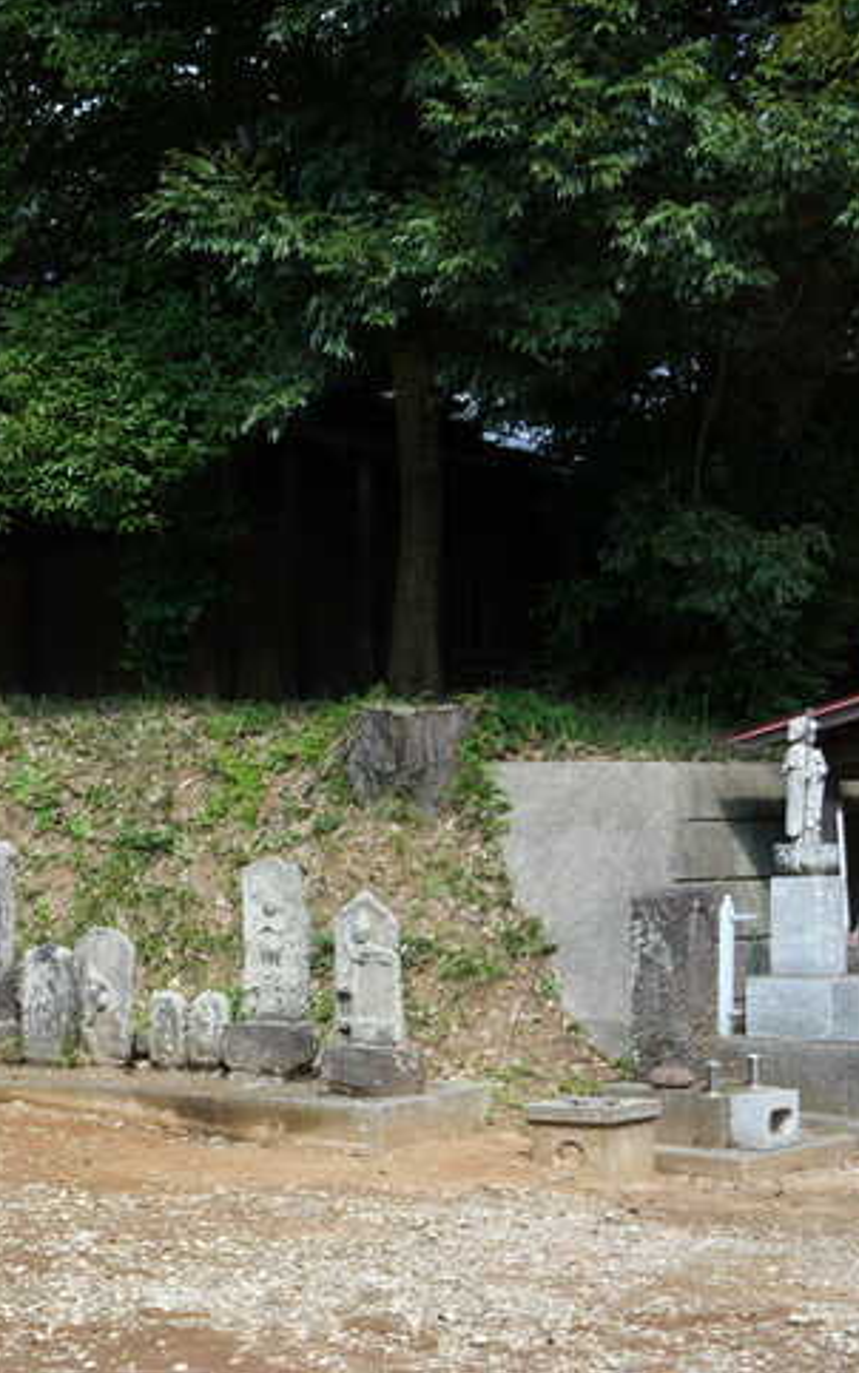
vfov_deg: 30.0
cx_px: 28
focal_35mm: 68
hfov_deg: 18.7
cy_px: 912
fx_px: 2549
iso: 100
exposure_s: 1/160
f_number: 4
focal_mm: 21
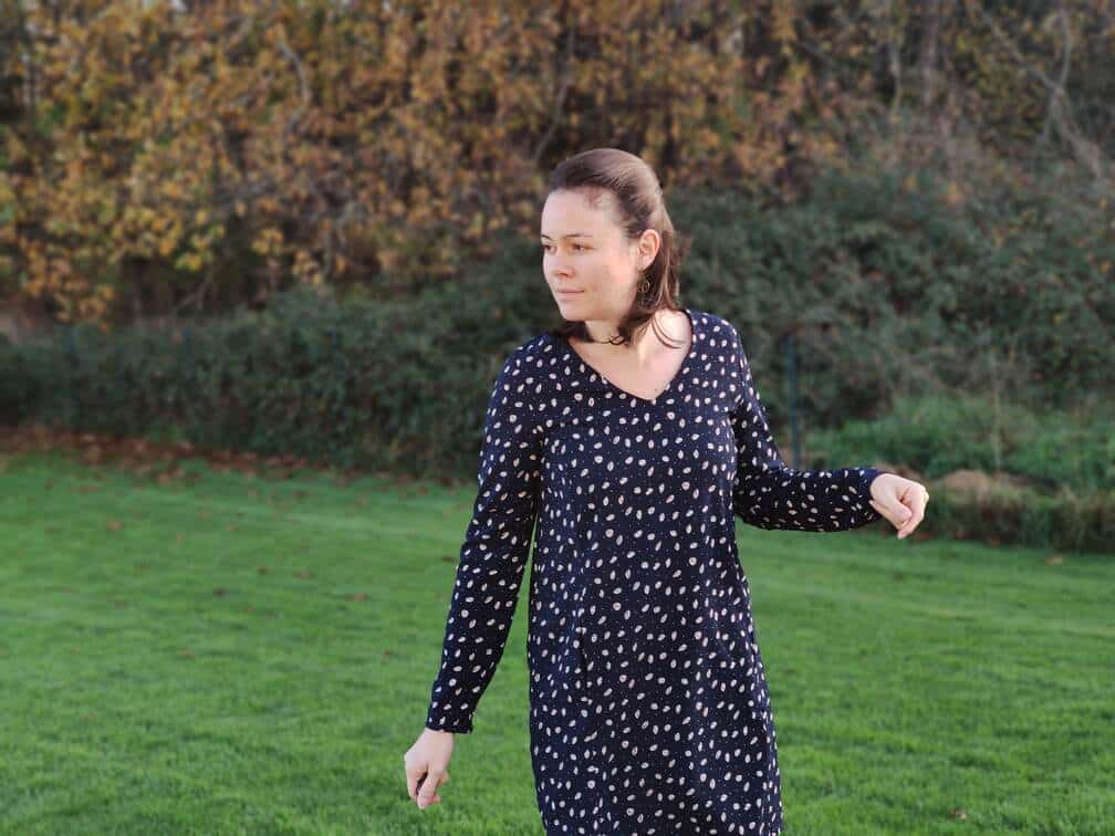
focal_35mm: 41
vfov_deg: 35.1
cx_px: 558
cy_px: 418
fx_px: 1321
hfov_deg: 45.8
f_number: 2
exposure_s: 1/122
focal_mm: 8.16
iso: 100
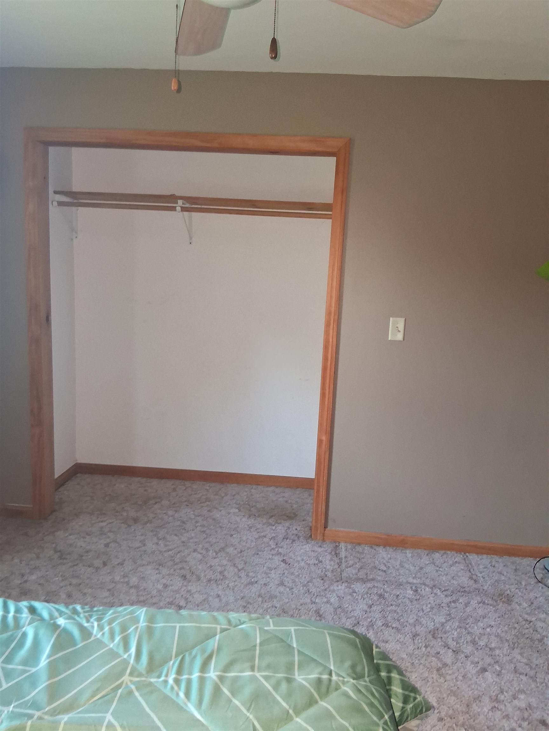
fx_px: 550
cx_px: 274
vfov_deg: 67.3
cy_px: 366
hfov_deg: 53.1
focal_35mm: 26
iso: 500
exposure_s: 1/25
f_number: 1.8
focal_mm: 3.98
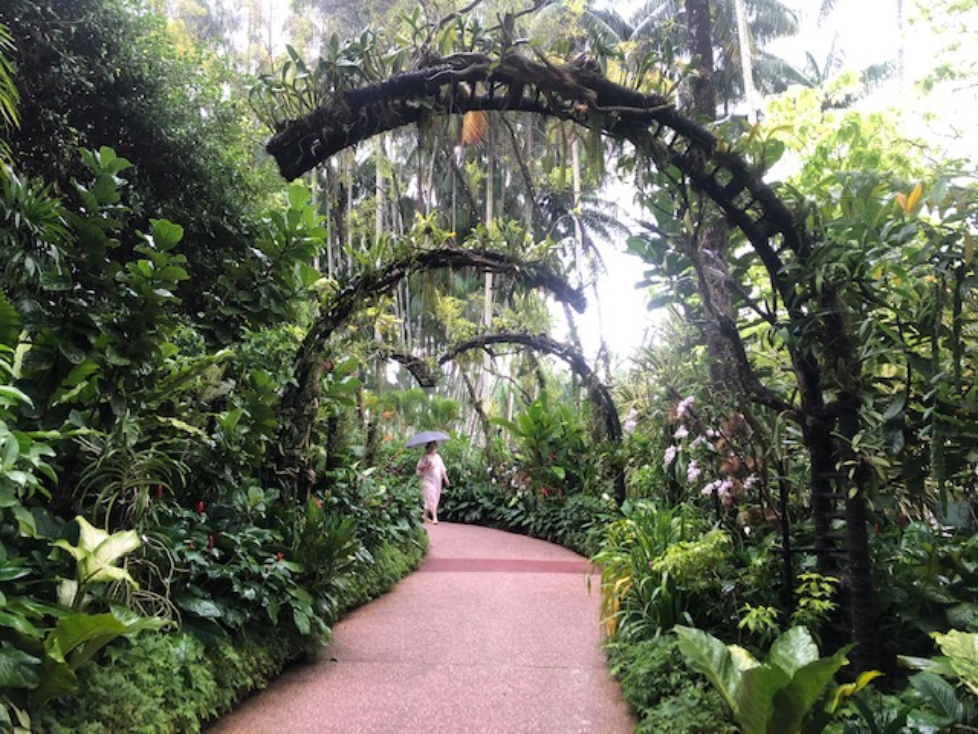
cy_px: 367
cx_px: 489
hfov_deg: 63.4
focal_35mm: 28
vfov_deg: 49.7
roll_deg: -0.4
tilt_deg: +10.6
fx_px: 791
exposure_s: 1/40
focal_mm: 3.99
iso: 25
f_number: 1.8
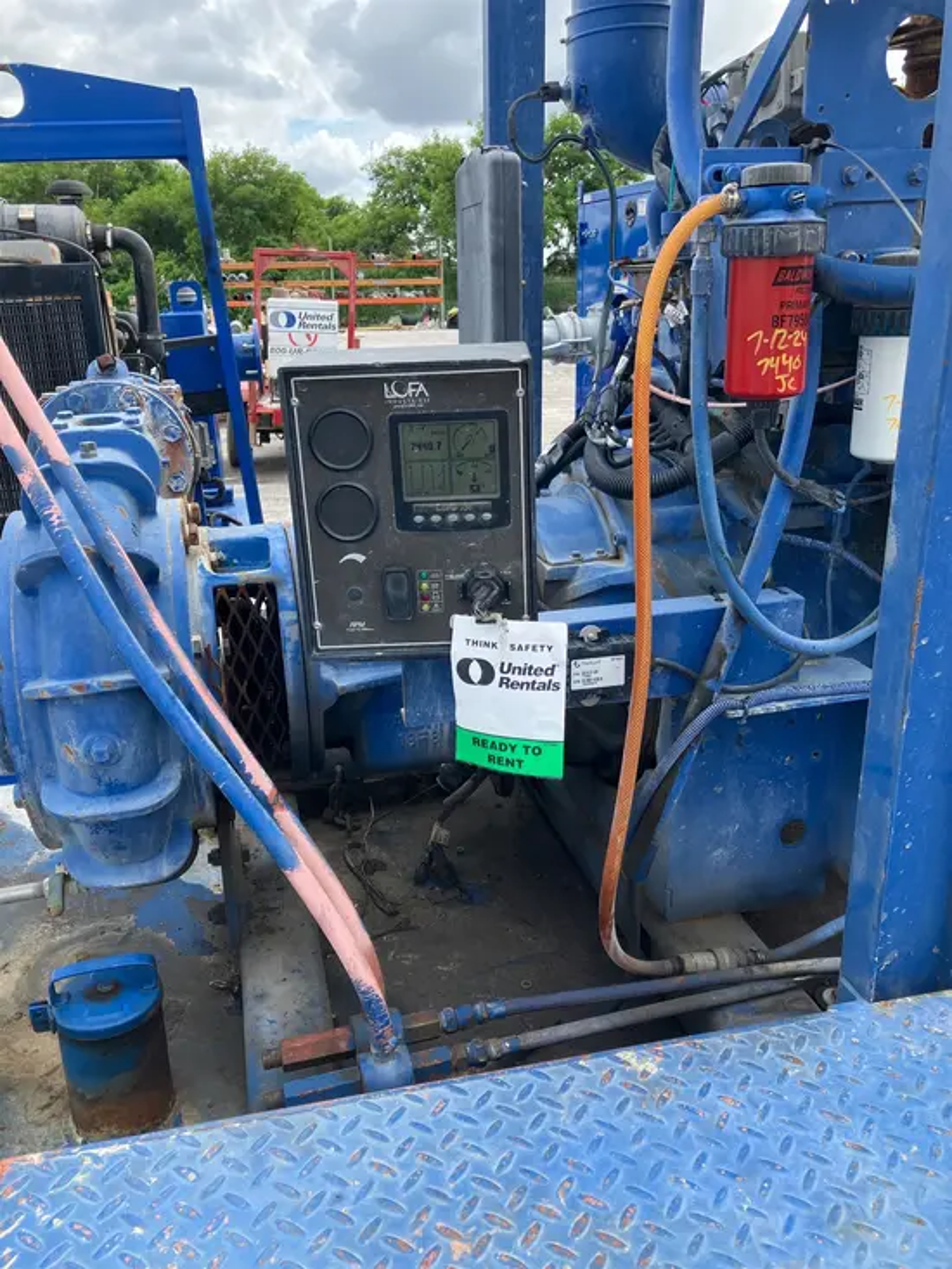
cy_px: 634
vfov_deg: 63.4
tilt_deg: -17.2
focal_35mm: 28
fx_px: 1026
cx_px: 476
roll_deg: +0.9
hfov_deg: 49.8
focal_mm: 3.99
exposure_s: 1/558
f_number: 1.8
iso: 32
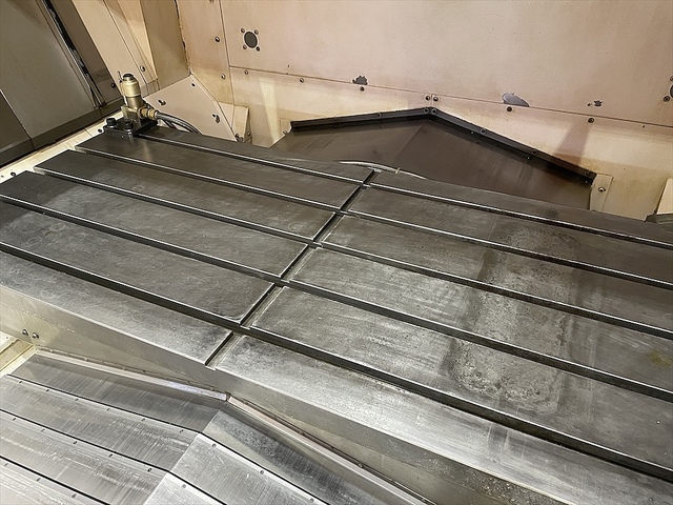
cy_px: 252
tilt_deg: -35.7
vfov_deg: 53.1
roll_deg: +1.1
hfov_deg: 67.3
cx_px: 336
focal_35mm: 26
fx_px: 505
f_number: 1.6
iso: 500
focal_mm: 4.2
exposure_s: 1/50
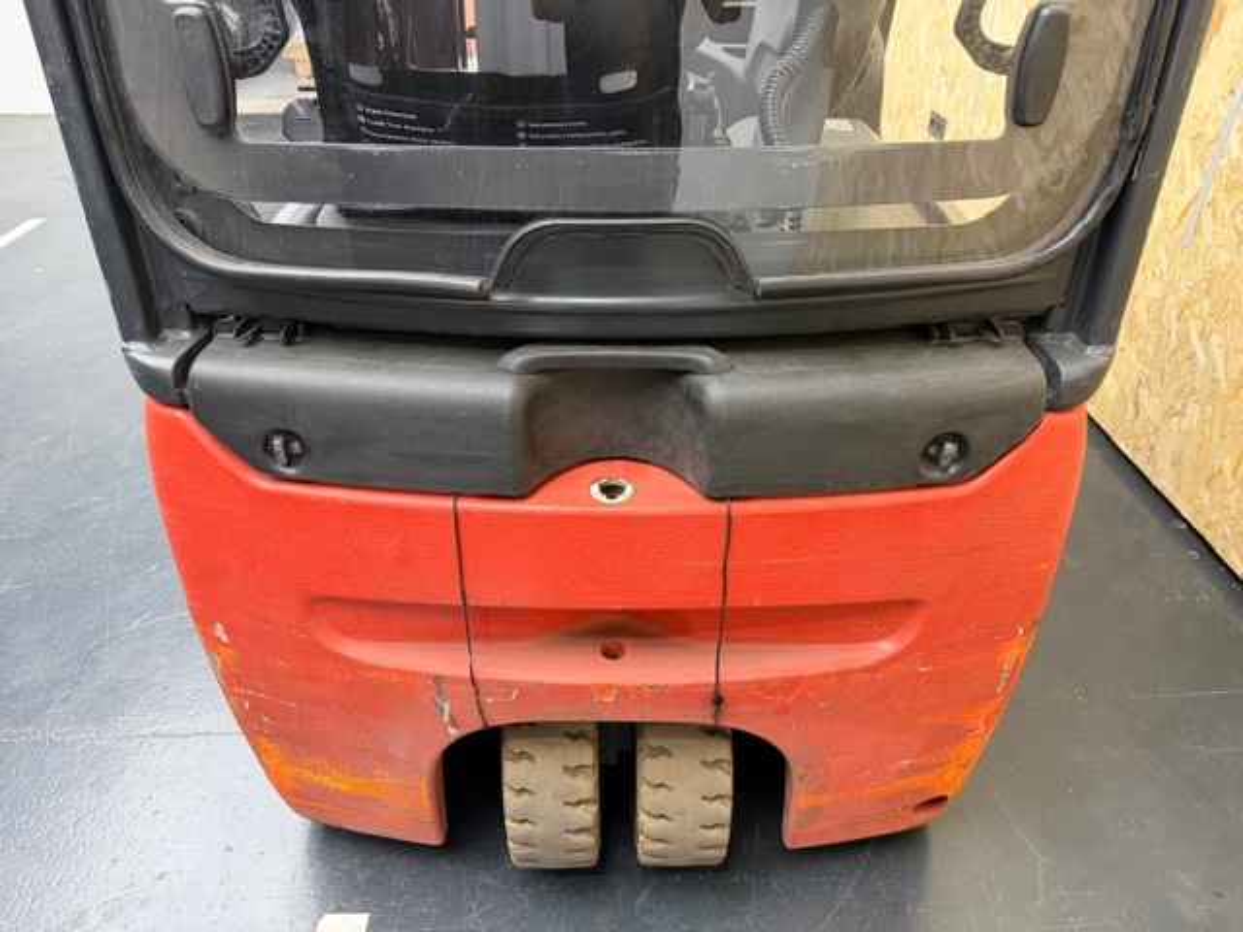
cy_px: 466
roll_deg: +0.1
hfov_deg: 71.6
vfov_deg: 56.8
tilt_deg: -33.0
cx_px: 622
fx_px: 862
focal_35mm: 24
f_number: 1.78
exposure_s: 1/60
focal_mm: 6.76
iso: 320
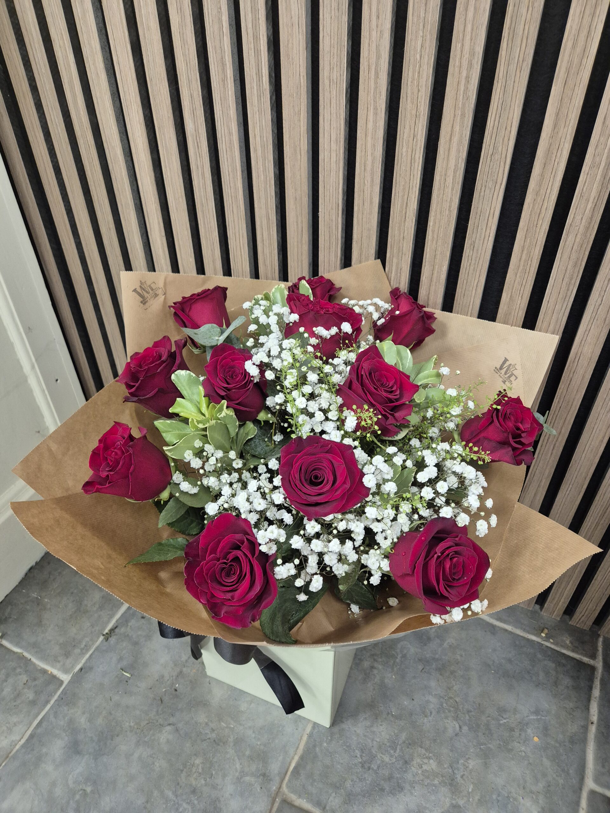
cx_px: 305
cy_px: 406
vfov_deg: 73.9
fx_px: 540
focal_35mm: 23
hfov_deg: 58.9
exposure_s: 1/100
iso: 800
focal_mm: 5.4
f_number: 1.8
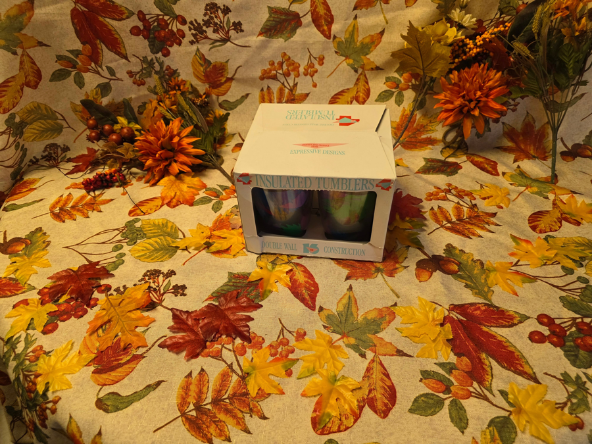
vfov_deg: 58.9
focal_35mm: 23
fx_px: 393
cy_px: 222
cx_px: 296
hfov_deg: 73.9
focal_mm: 6.3
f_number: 1.7
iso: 160
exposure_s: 1/120
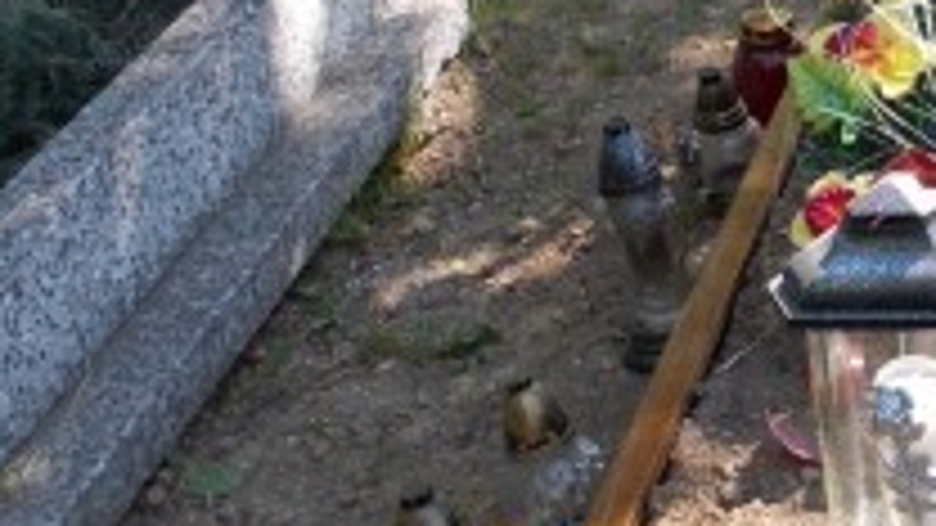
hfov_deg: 23.9
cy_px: 4
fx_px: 2159
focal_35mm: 87
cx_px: 806
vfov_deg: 13.7
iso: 80
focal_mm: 4.6
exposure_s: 1/160
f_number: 3.2
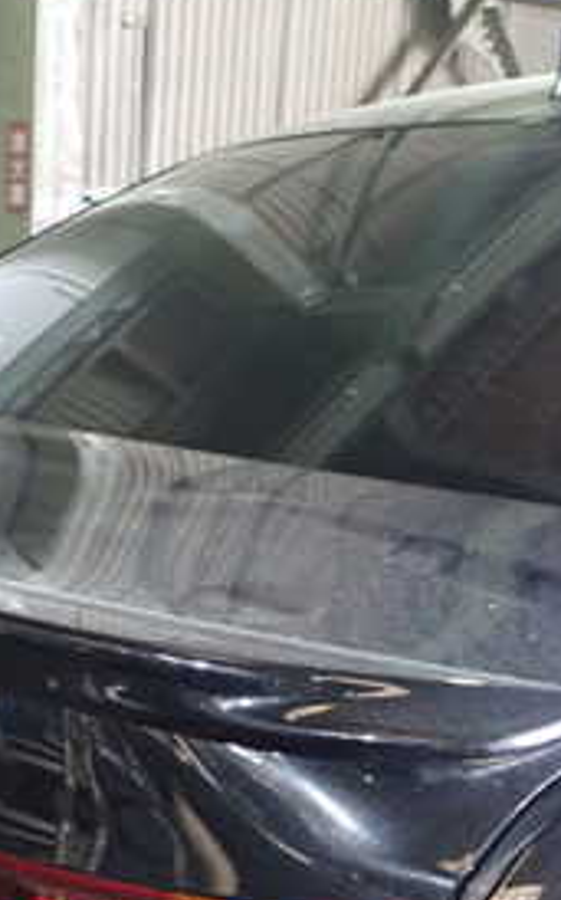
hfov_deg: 21.6
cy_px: 716
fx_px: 1420
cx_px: 3
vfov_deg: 34.1
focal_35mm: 58
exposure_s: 1/30
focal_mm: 4.5
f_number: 2
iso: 320
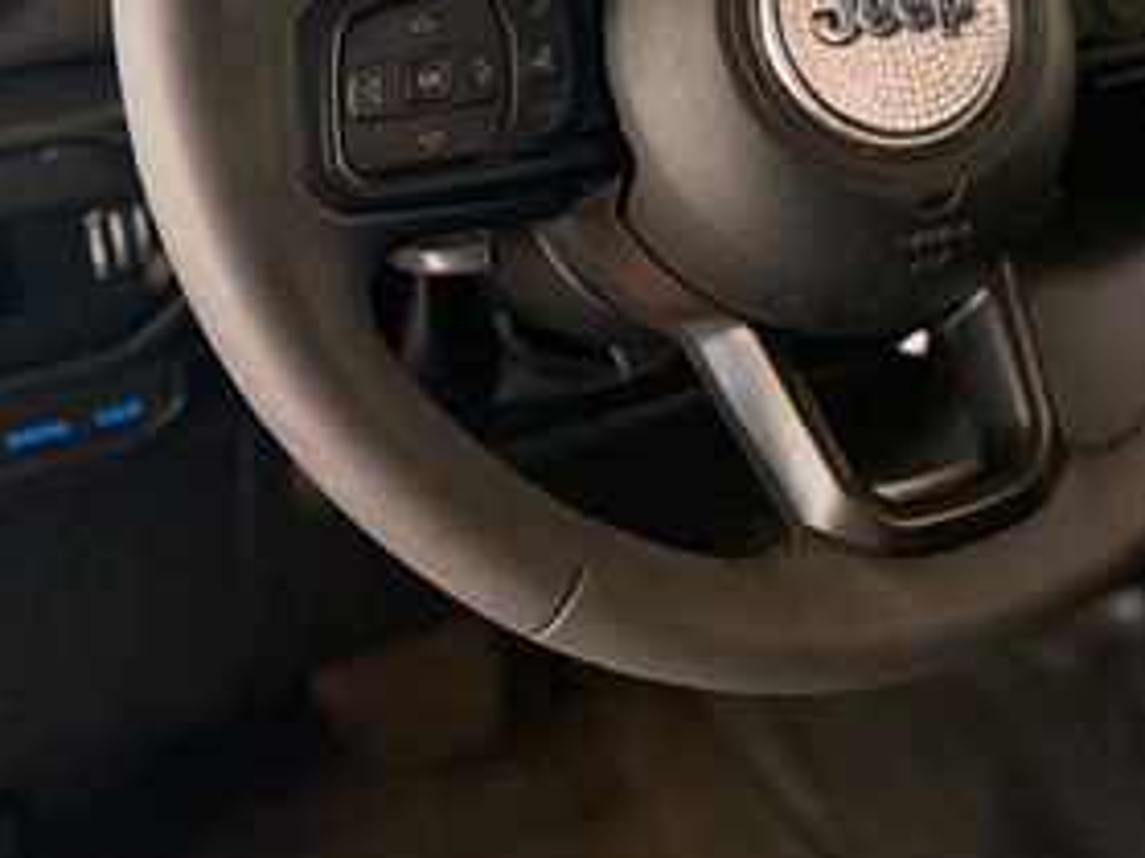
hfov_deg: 33.5
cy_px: 0
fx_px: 1818
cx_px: 977
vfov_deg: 25.3
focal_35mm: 55
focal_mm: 6.76
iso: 320
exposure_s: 1/120
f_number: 1.78
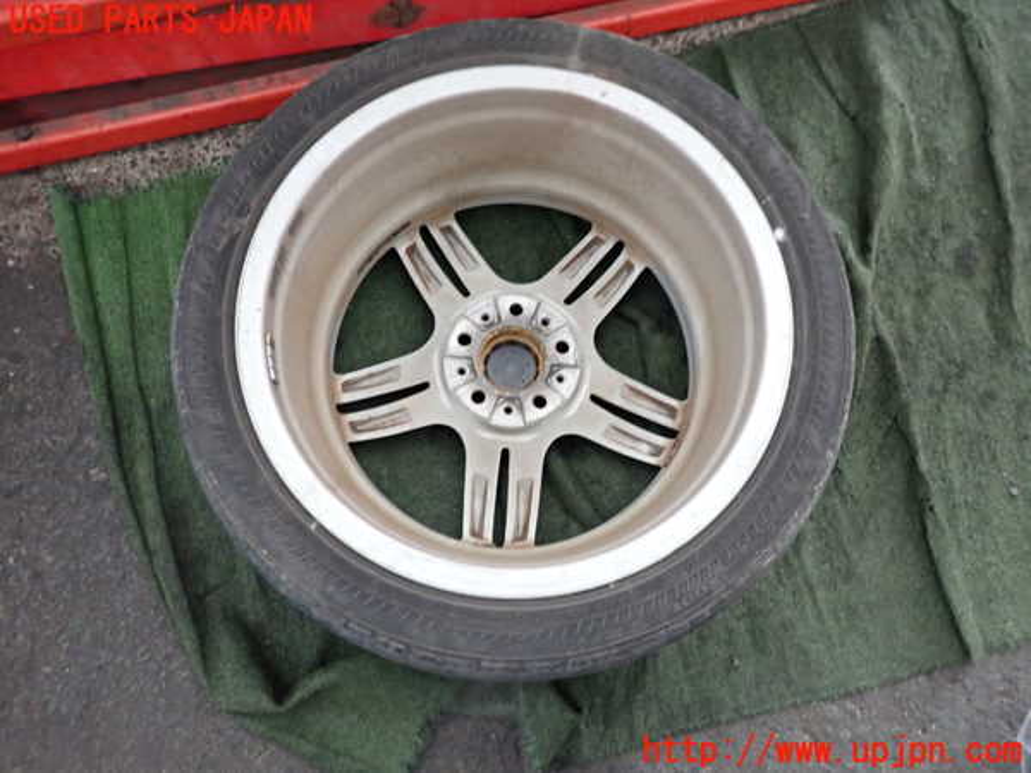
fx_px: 745
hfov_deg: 69.4
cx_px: 516
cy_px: 386
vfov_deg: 54.9
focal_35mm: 25
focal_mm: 4.5
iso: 640
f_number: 2
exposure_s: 1/30
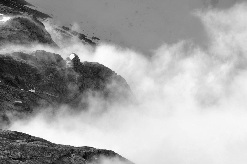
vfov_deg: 8.7
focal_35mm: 158
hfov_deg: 13.1
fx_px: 1079
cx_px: 124
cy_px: 82
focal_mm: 105
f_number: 14
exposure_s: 1/200
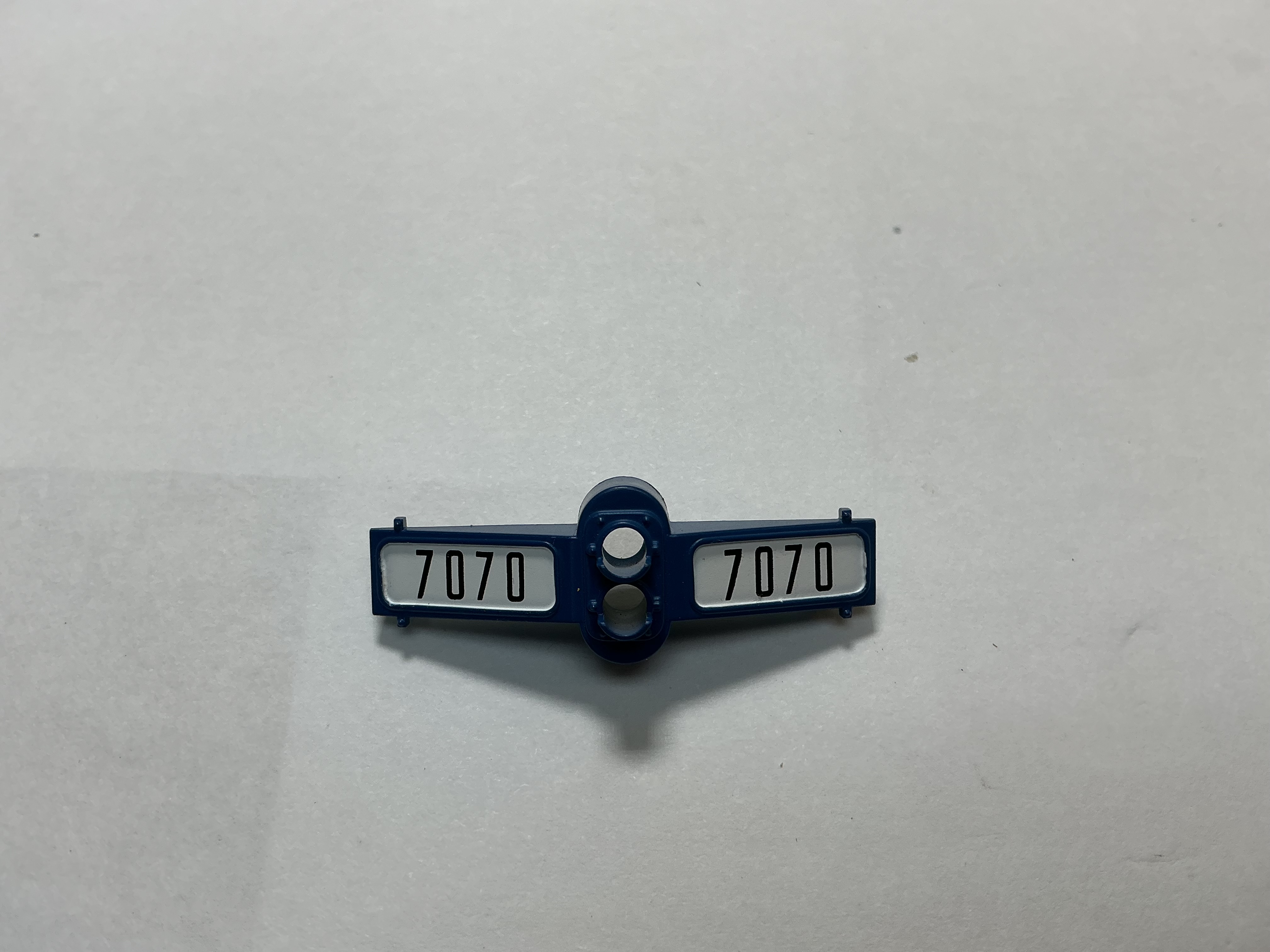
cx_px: 635
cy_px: 476
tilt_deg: -61.1
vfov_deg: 48.2
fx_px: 1064
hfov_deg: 61.7
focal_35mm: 29
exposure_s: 1/261
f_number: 1.8
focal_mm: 3
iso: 25
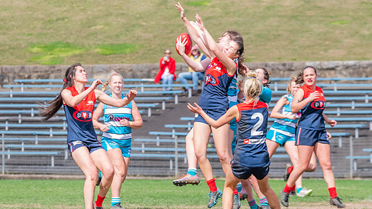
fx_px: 4564
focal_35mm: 463
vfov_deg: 2.6
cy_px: 97
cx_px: 170
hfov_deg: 4.7
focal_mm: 240
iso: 800
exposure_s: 1/1600
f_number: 9
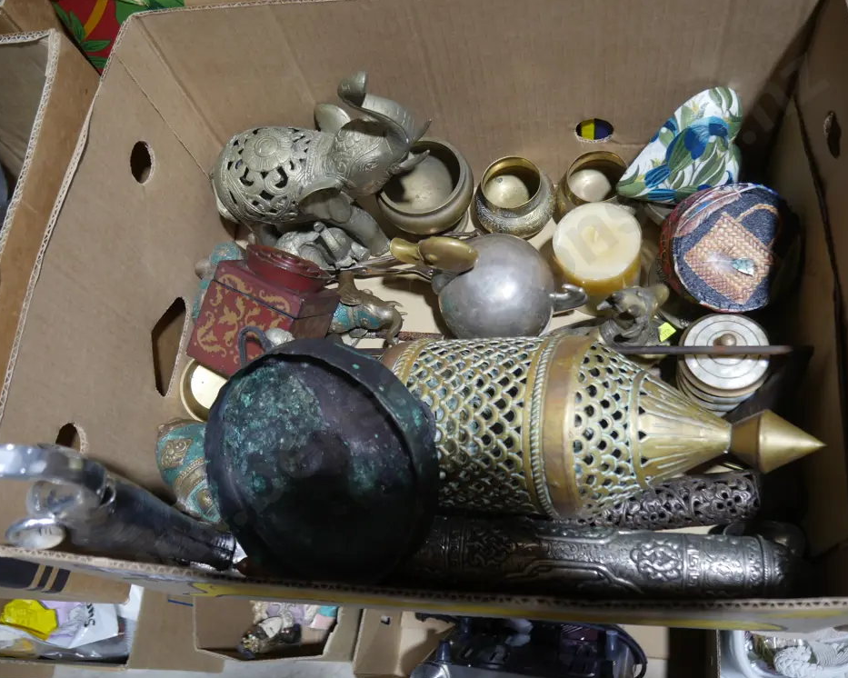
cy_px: 347
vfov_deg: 48.5
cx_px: 444
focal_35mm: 30
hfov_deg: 58.8
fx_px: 753
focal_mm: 14
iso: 250
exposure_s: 1/60
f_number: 3.5
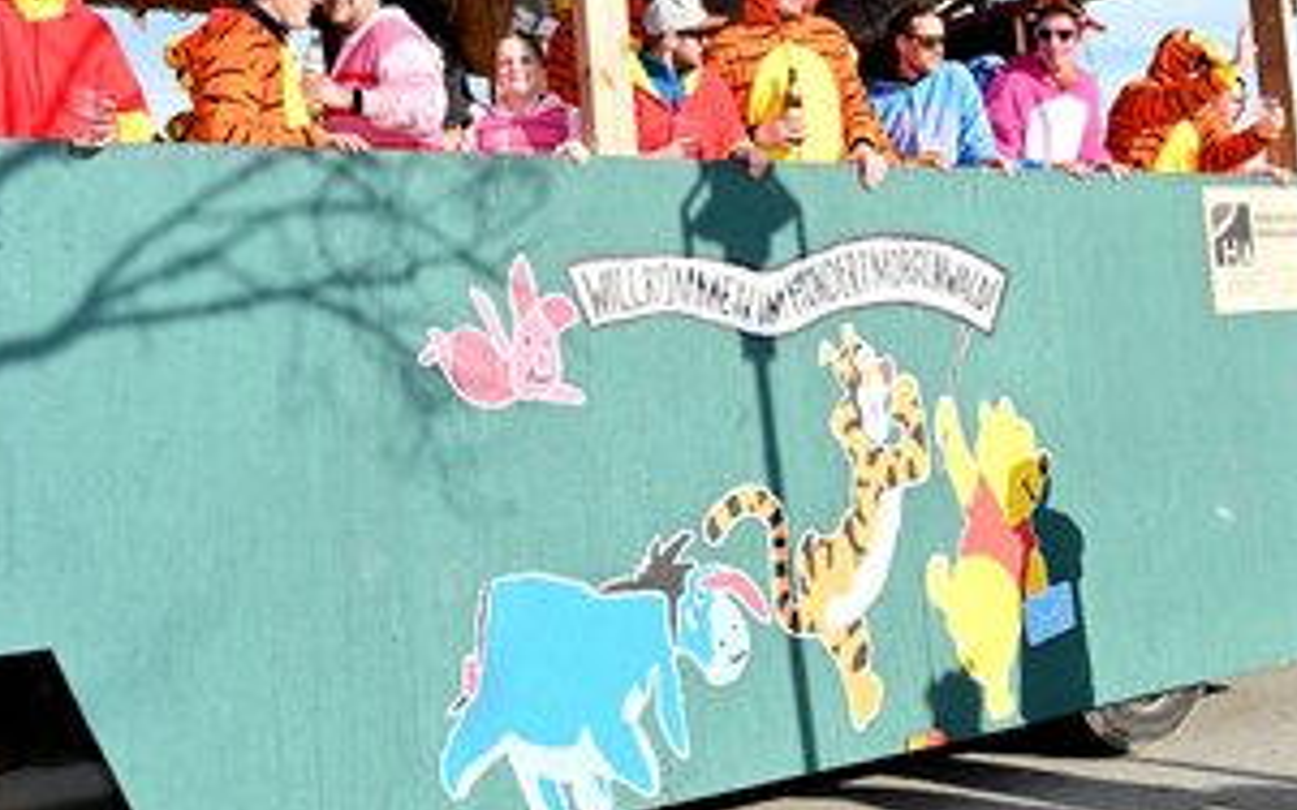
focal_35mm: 50
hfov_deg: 40.3
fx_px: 1767
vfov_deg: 25.7
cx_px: 616
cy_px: 284
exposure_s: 1/200
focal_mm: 37
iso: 1000
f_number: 22
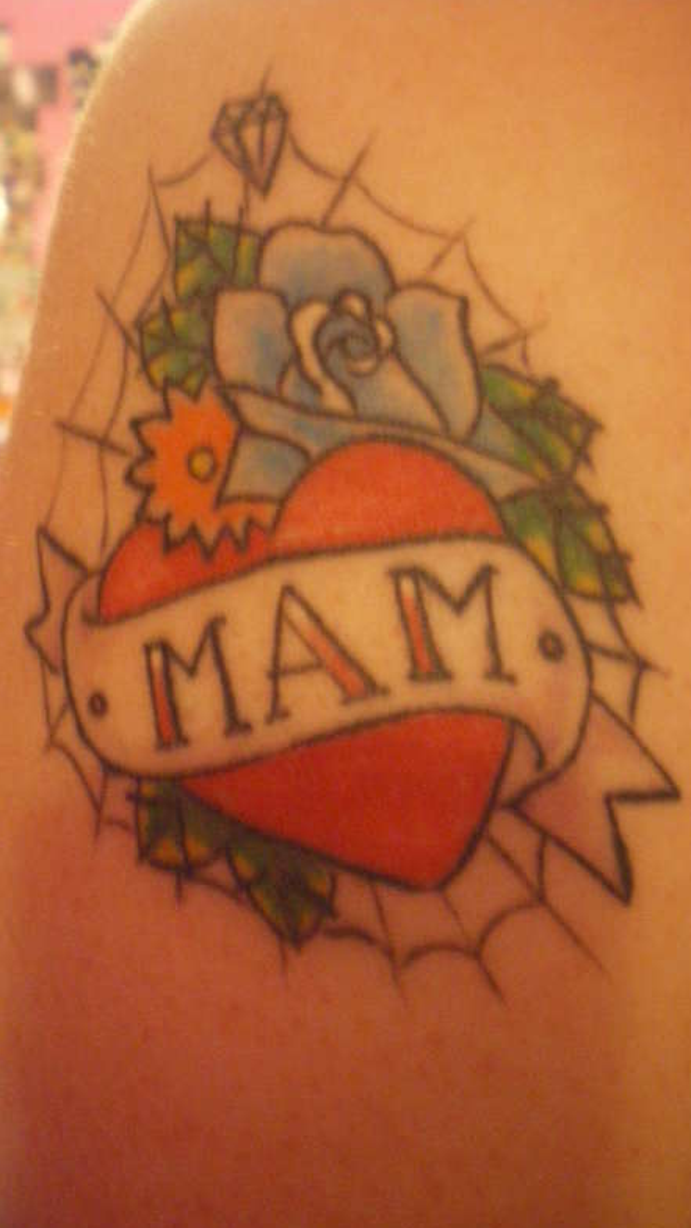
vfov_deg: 50.5
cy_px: 622
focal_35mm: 40
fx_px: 1303
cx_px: 295
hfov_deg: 29.7
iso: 800
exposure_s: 1/5
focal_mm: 6.3
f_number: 3.1
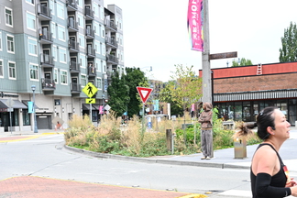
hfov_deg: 35.0
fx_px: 469
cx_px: 184
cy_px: 154
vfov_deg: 23.5
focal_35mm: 57
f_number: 4
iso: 2000
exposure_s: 1/800
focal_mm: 33.5
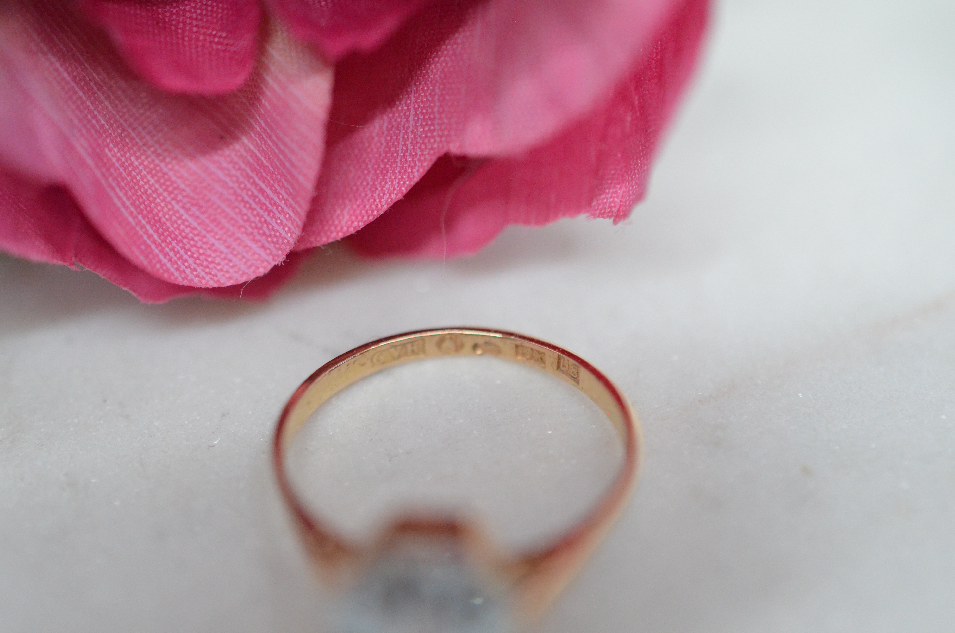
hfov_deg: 33.5
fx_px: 1588
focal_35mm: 60
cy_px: 316
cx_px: 478
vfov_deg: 22.5
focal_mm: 40
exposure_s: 1/2000
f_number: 4
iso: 3200
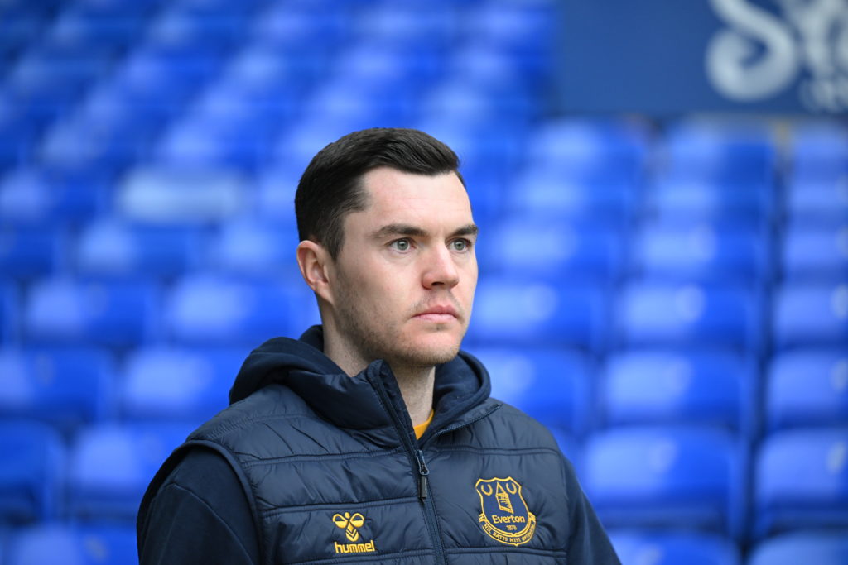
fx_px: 3534
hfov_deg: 13.7
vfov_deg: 9.2
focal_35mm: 150
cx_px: 424
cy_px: 282
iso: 1600
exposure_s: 1/800
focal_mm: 150
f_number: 2.8
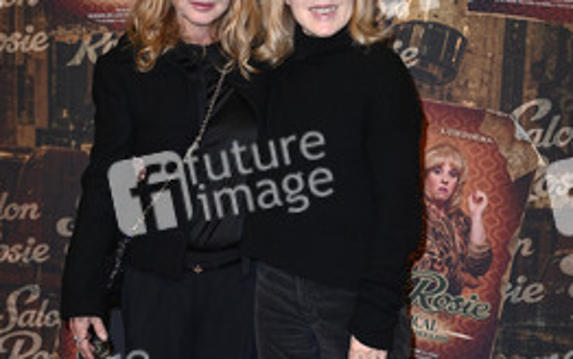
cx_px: 284
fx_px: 1703
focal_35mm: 109
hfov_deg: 19.1
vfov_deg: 12.0
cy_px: 293
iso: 1250
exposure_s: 1/250
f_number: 5.6
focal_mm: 70
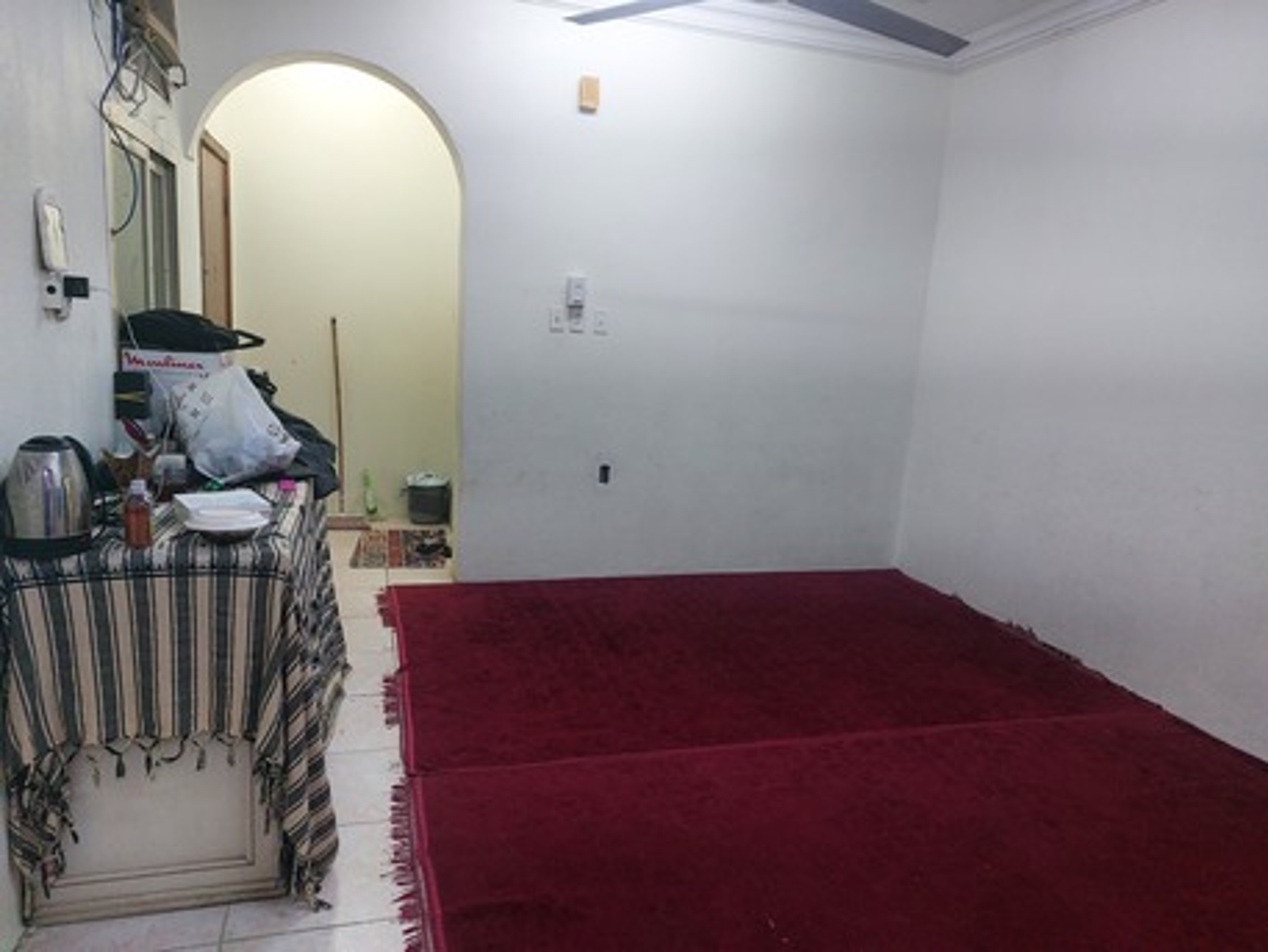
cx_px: 634
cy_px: 476
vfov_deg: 56.8
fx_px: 879
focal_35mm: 24
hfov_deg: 71.6
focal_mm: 5.23
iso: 320
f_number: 1.8
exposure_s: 1/50
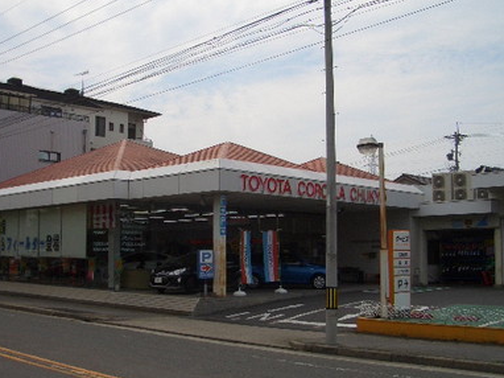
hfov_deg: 42.7
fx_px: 640
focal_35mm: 44
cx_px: 199
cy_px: 194
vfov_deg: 32.8
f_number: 4.3
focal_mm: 5.8
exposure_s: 1/800
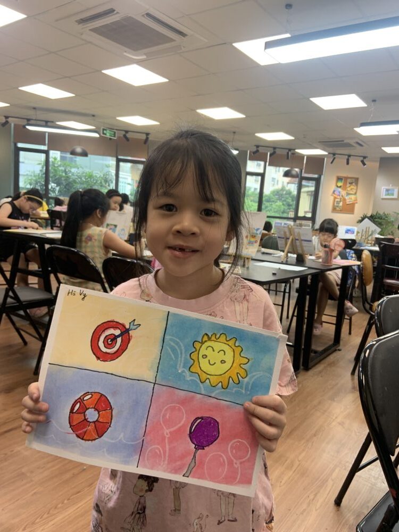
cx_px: 200
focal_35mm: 26
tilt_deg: -8.3
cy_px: 266
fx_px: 400
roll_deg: -5.2
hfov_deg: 53.1
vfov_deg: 67.3
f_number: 1.8
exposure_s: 1/84
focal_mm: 4.25
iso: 100
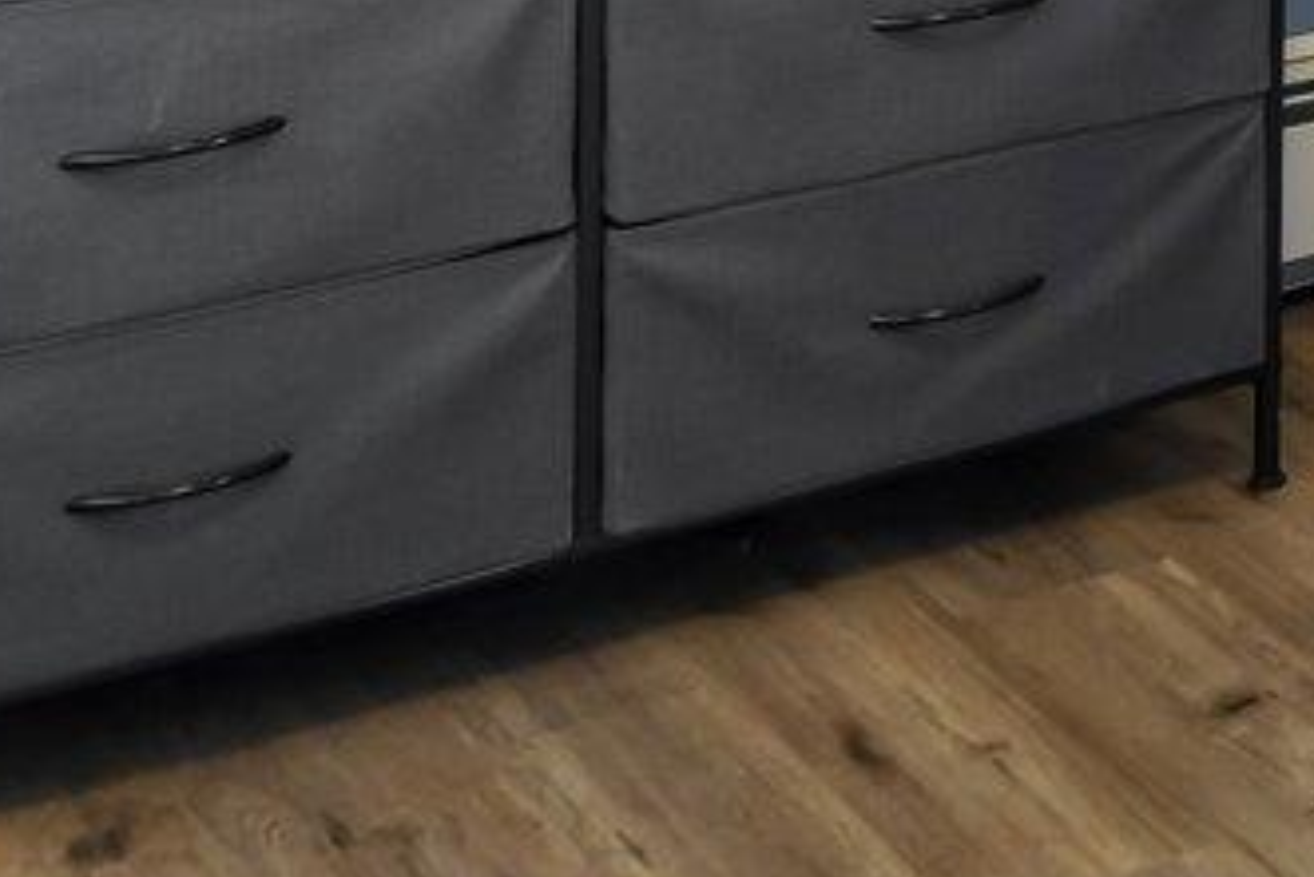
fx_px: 3615
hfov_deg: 16.1
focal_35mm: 99
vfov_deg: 12.1
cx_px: 2612
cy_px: -950
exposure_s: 1/2.5
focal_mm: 16
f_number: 9
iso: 250
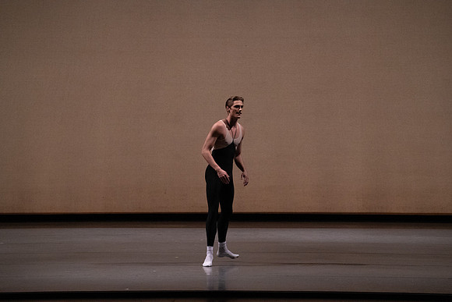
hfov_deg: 11.3
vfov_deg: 7.5
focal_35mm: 182
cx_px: 226
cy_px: 151
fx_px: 2286
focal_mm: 182
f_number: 6.3
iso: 12800
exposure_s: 1/500
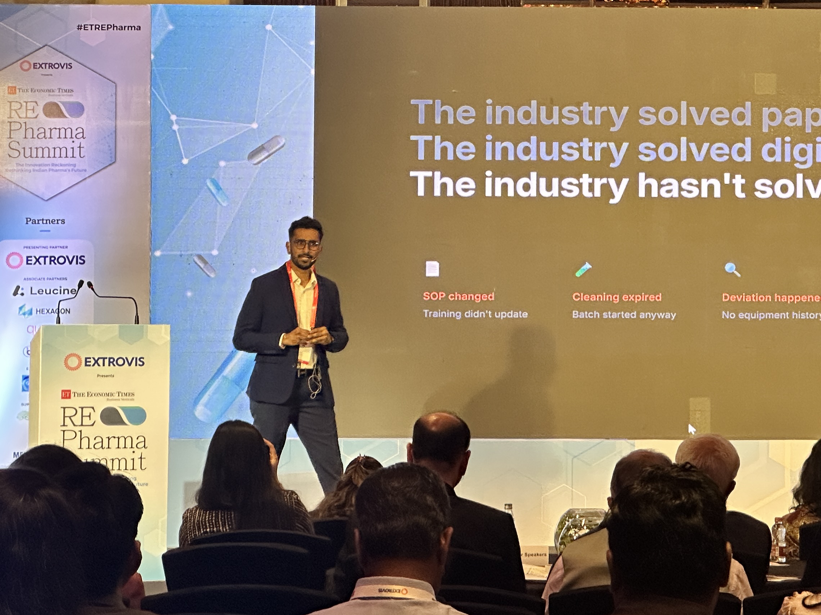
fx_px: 3225
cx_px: 674
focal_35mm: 136
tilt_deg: +4.2
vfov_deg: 10.9
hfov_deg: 14.4
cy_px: 212
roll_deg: -0.4
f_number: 2.8
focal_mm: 9
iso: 250
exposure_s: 1/60
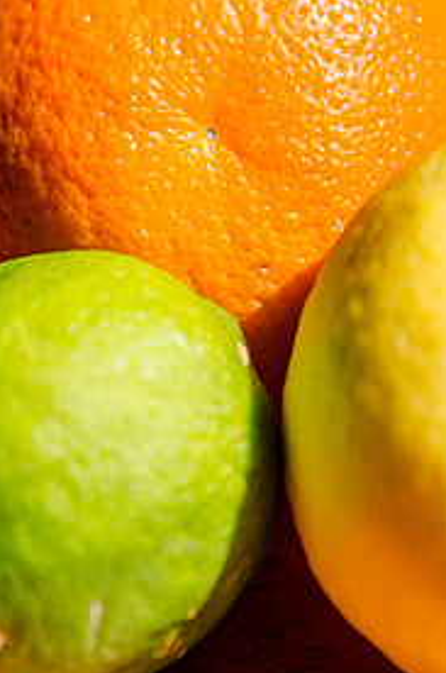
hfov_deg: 2.8
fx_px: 9121
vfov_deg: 4.2
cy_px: 310
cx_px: 356
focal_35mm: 489
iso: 400
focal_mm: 200
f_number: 4.5
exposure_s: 1/1250
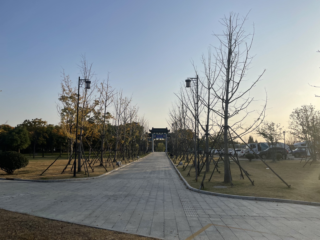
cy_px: 120
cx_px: 160
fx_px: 240
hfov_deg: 67.3
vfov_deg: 53.1
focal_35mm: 26
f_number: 1.6
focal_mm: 4.2
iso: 32
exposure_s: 1/4464
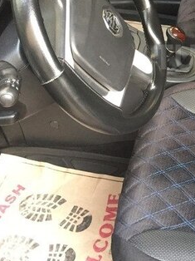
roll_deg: -1.0
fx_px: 459
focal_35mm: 61
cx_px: 239
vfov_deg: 31.0
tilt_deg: -38.2
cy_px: 57
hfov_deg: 22.0
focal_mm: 4.15
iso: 250
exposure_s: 1/25
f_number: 2.2
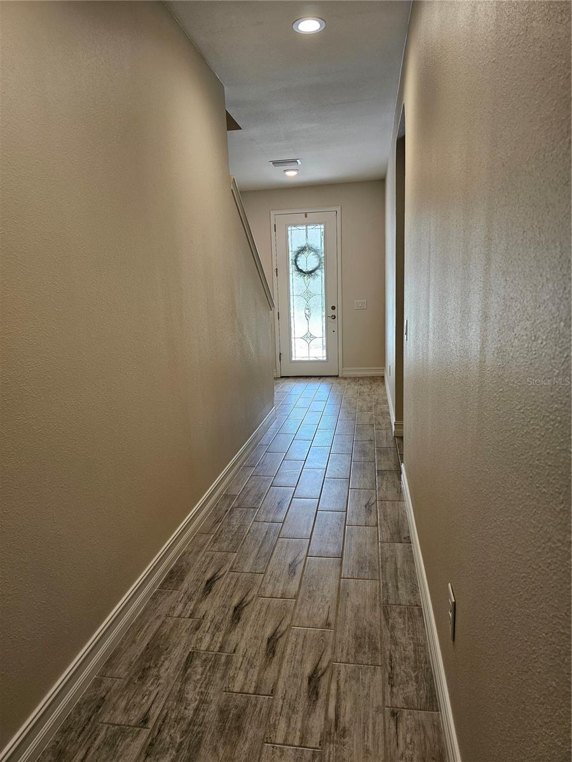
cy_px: 381
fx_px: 507
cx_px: 286
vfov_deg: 73.9
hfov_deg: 58.9
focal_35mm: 23
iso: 125
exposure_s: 1/120
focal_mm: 6.3
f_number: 1.7
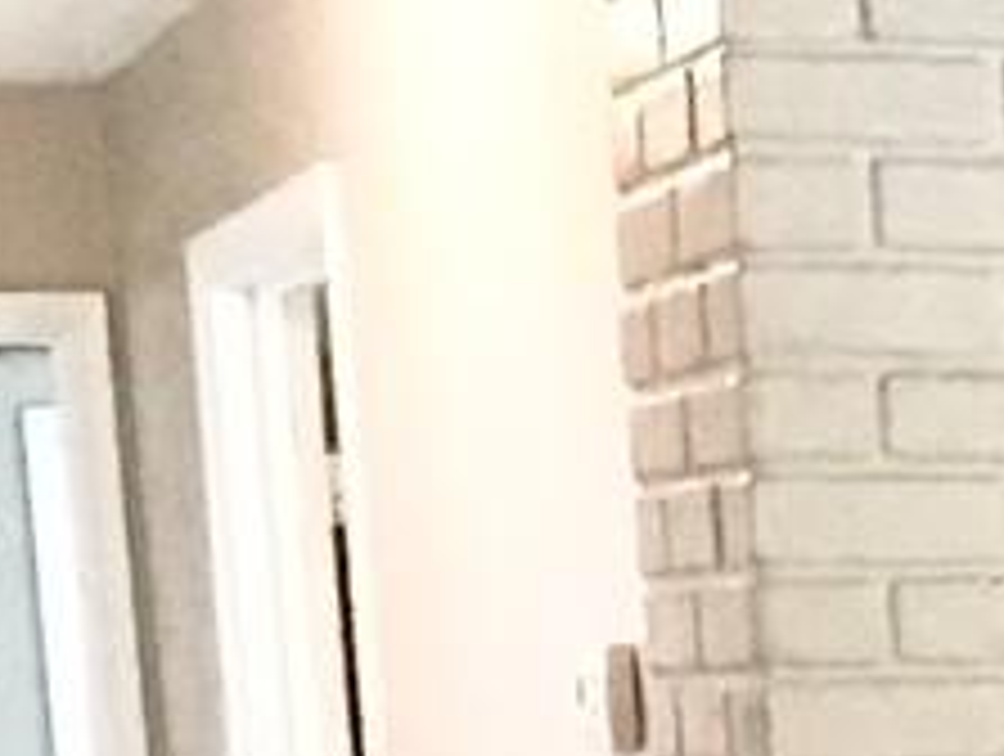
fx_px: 6449
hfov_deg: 8.6
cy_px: 2120
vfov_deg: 6.3
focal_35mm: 222
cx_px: 1621
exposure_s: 1/30
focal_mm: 3.3
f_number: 2.4
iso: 250
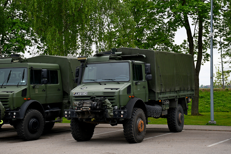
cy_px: 77
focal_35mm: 60
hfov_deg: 33.4
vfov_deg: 22.6
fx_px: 385
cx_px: 116
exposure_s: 1/320
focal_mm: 40
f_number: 6.3
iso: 200
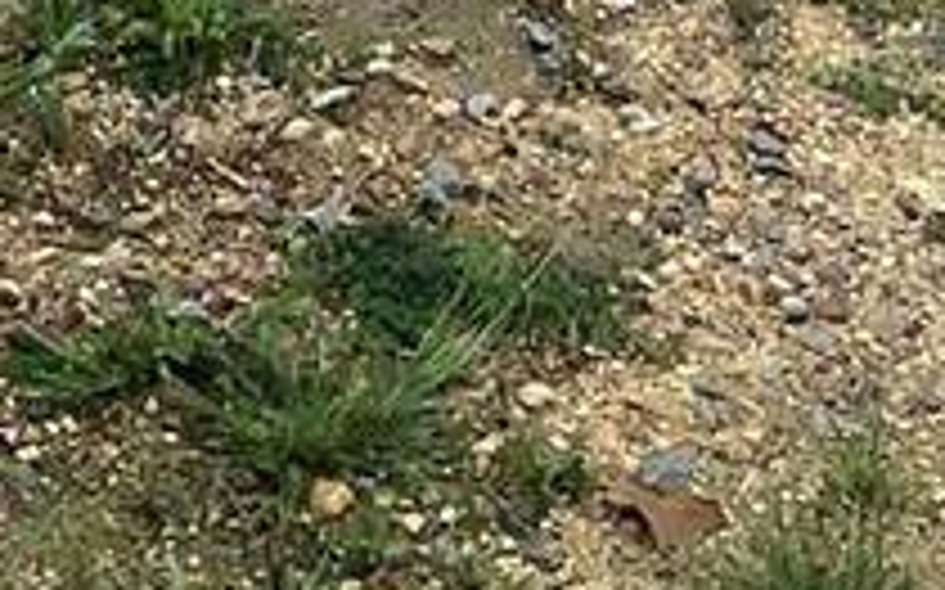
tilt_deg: -4.9
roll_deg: +2.4
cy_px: -2337
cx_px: -536
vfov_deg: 5.2
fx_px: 5200
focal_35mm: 202
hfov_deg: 10.0
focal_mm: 5.1
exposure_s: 1/4149
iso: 50
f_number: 1.6
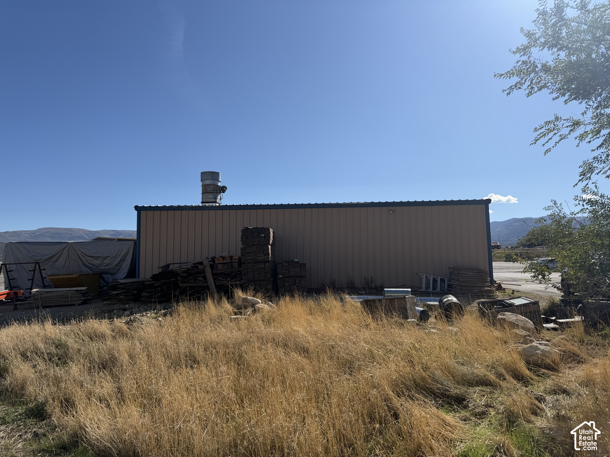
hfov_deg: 71.6
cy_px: 228
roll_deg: -0.3
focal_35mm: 24
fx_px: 423
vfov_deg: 56.8
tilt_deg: +6.0
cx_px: 305
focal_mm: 6.76
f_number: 1.78
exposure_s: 1/7353
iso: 80
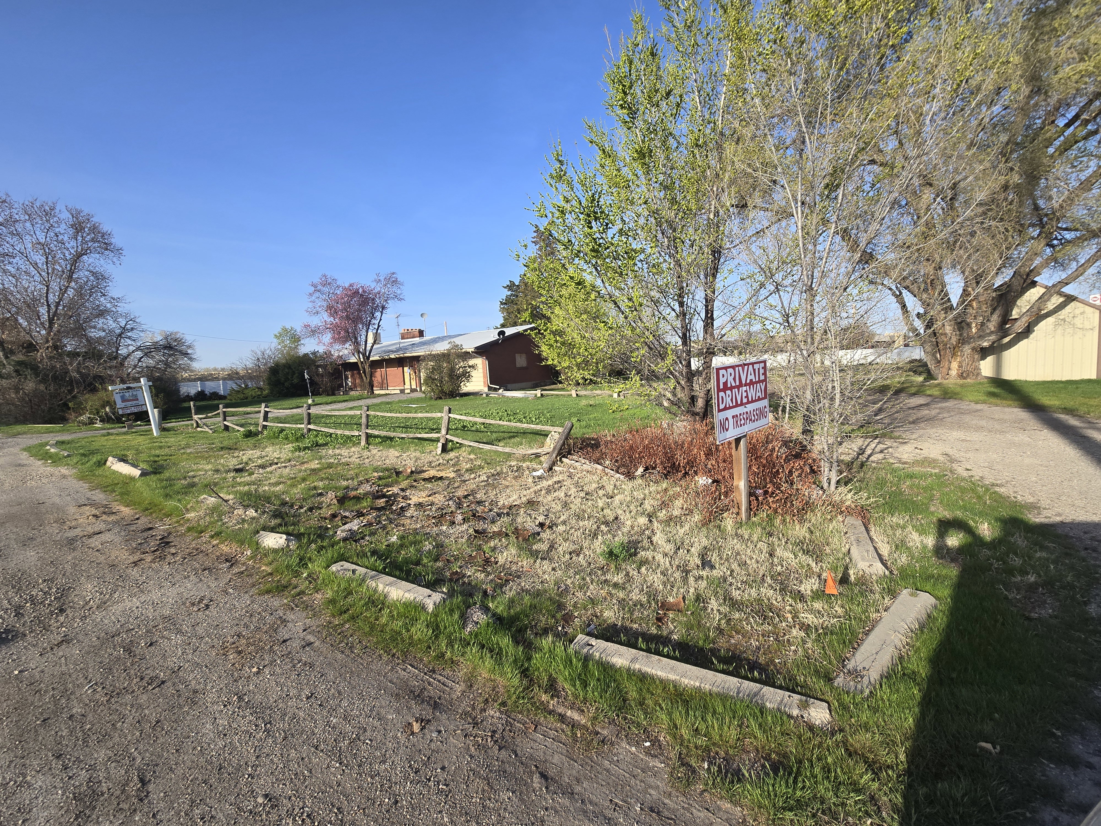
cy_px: 413
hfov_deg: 106.2
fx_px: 413
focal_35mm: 13
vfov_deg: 89.9
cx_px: 550
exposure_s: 1/1290
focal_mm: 2.2
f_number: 2.2
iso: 50
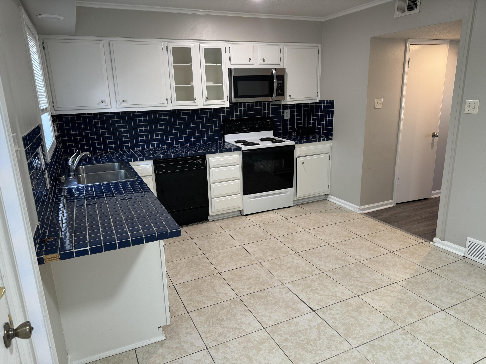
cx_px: 243
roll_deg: +1.1
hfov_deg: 71.6
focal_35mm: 24
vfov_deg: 56.8
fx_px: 337
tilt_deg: -13.6
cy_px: 182
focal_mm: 6.76
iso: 160
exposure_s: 1/60
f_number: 1.78
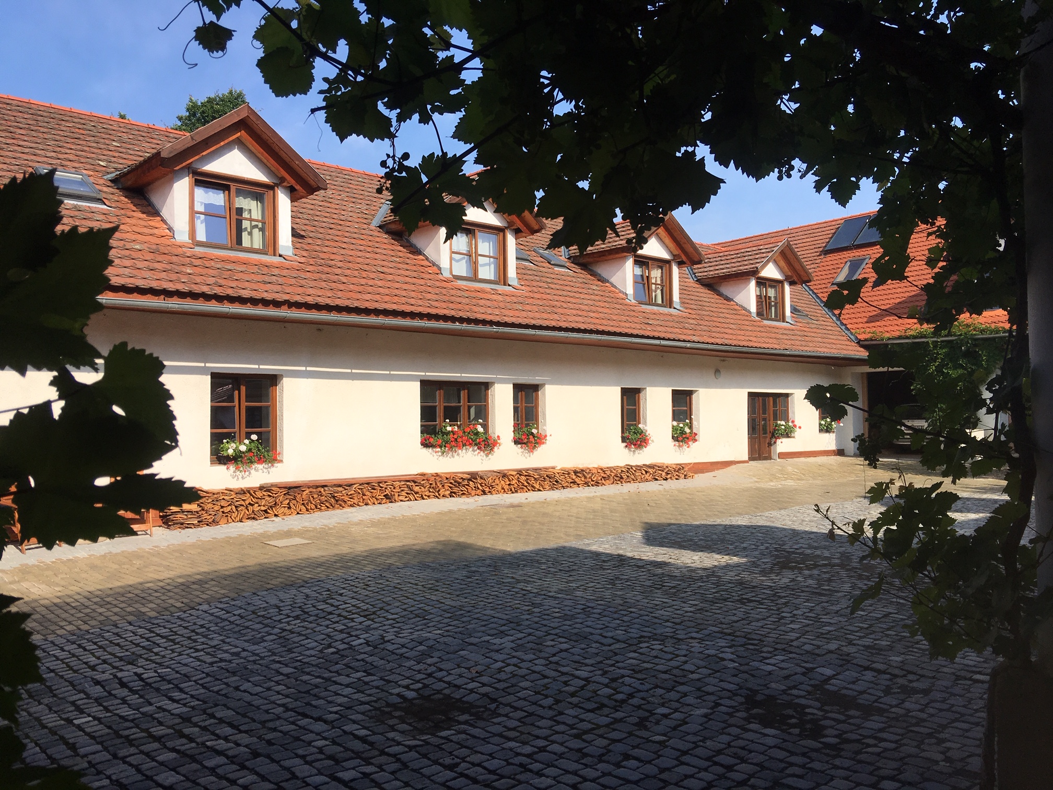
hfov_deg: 61.7
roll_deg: +0.2
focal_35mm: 29
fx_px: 882
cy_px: 395
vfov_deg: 48.2
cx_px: 526
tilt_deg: +2.5
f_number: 2.2
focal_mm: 4.15
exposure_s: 1/1832
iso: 25
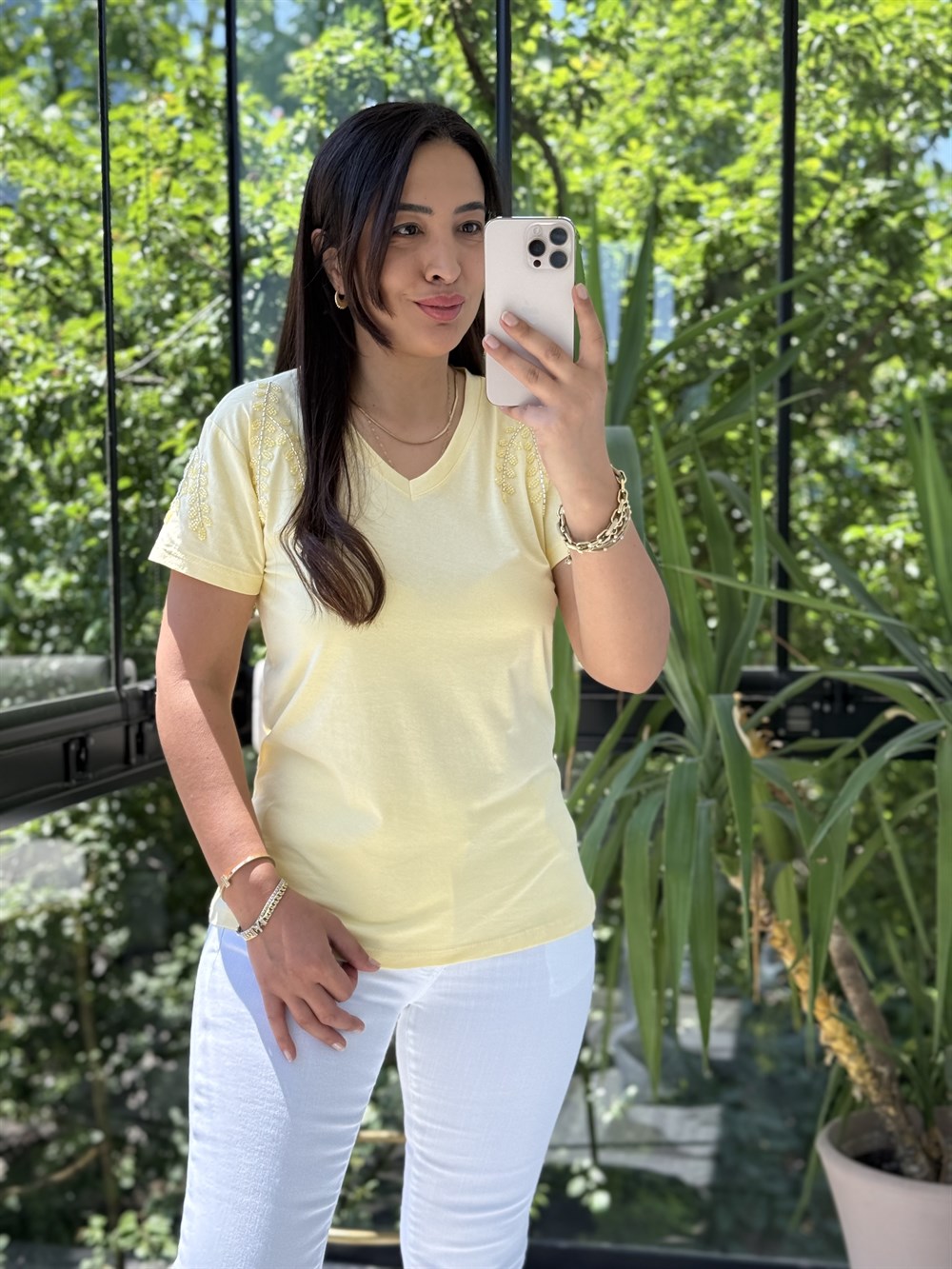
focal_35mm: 48
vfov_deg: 39.7
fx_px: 1760
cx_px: 476
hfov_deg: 30.3
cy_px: 634
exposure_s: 1/368
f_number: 1.78
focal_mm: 6.76
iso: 80
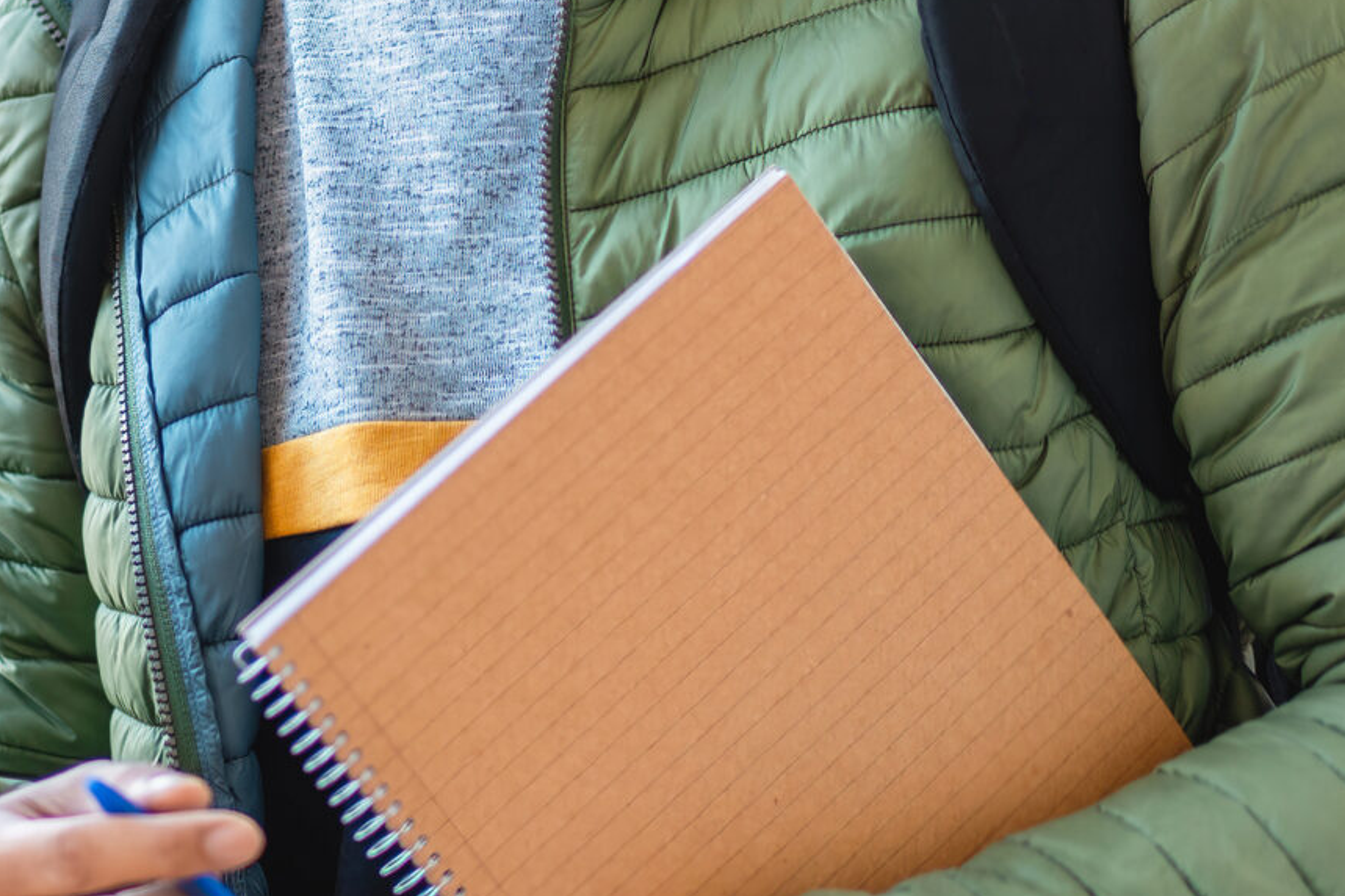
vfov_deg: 8.3
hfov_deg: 12.5
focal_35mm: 164
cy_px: 112
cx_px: 348
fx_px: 6125
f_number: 1.8
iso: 200
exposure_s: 1/160
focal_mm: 55
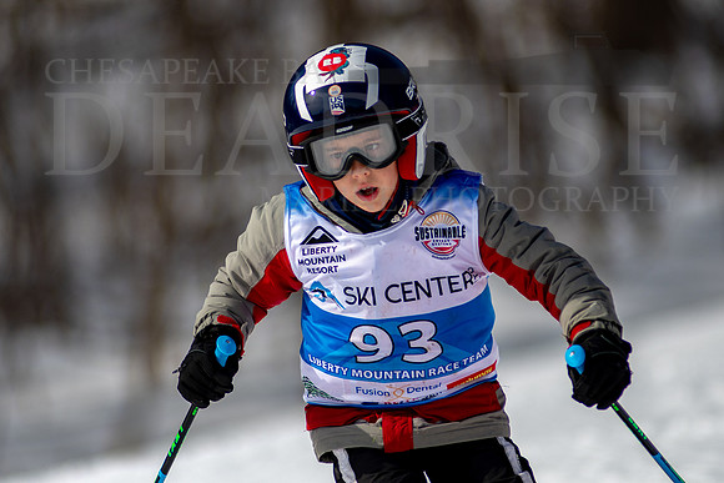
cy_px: 197
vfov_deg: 2.6
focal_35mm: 533
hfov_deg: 3.9
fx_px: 10722
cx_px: 362
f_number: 2.8
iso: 100
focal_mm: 300
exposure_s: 1/6400
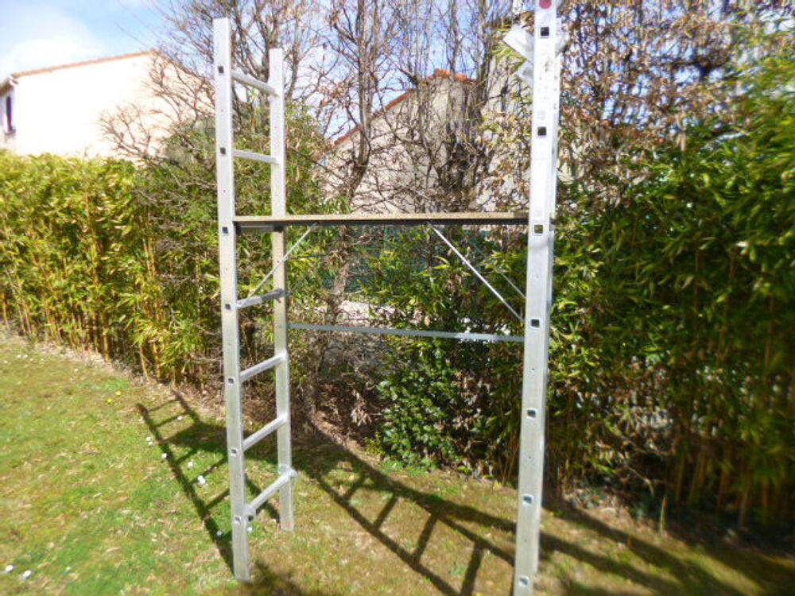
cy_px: 298
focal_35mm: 24
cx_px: 398
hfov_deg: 71.6
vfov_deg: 56.8
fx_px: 551
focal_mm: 4.3
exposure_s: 1/800
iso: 100
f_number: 2.5
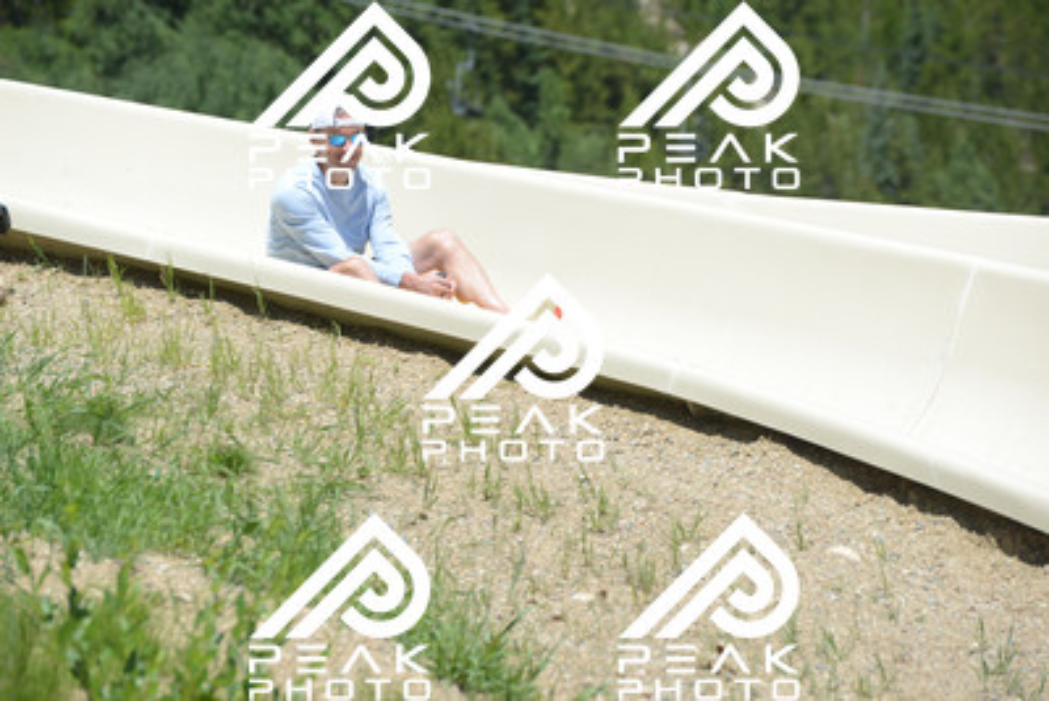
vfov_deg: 7.0
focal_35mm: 195
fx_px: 5684
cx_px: 524
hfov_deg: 10.5
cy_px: 350
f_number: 6.3
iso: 400
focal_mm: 195
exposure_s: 1/1250
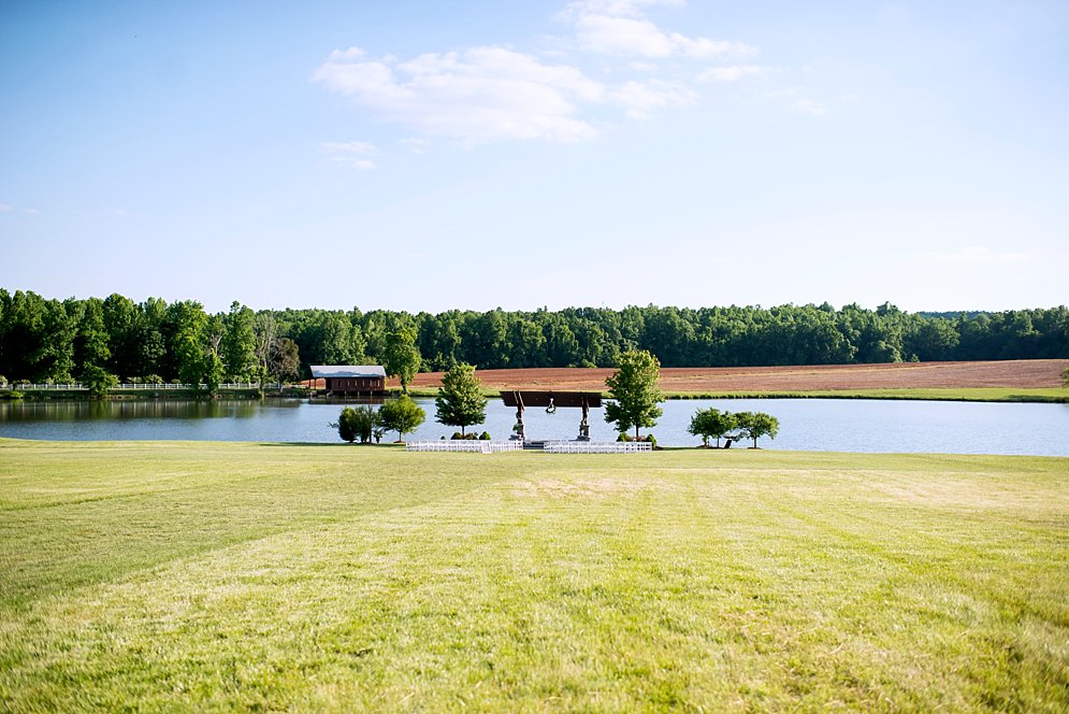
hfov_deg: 54.4
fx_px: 1040
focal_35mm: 35
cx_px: 534
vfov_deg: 37.9
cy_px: 357
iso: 400
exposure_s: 1/8000
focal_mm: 35
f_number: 2
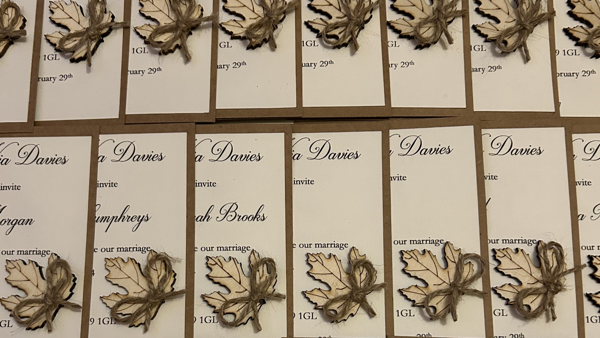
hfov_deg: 52.8
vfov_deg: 30.3
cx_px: 300
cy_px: 281
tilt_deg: -79.1
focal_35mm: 38
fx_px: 605
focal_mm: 5.7
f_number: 1.5
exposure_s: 1/50
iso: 500
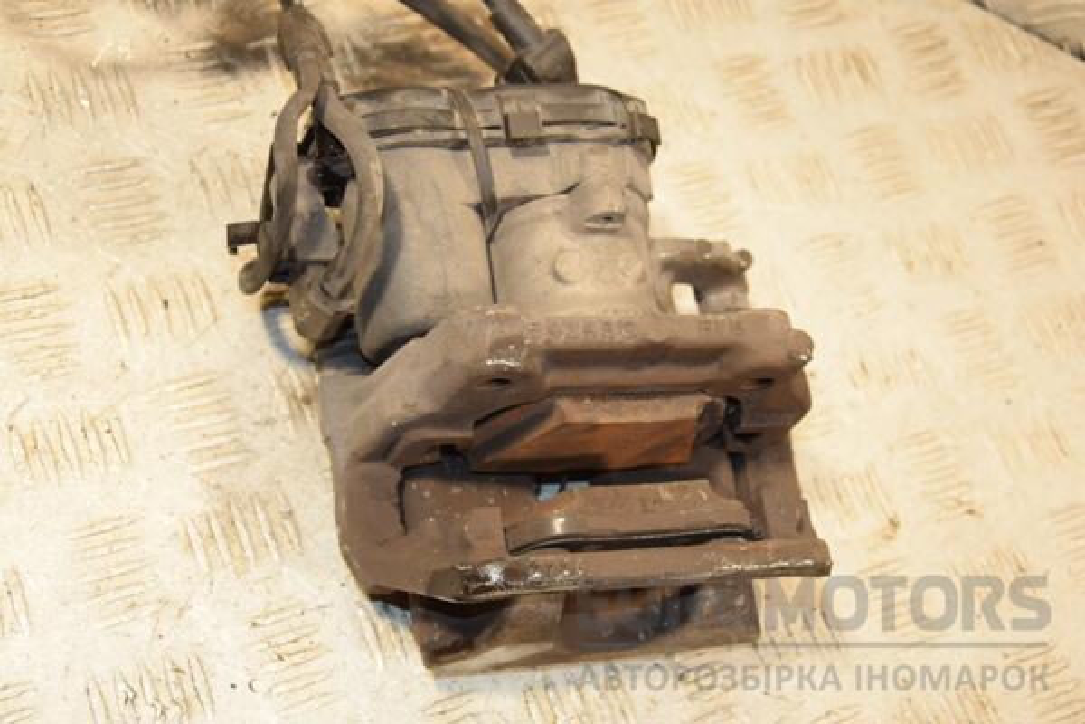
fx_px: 1808
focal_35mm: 60
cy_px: 362
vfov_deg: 22.6
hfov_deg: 33.4
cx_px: 542
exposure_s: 1/200
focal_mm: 40
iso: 800
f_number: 5.6
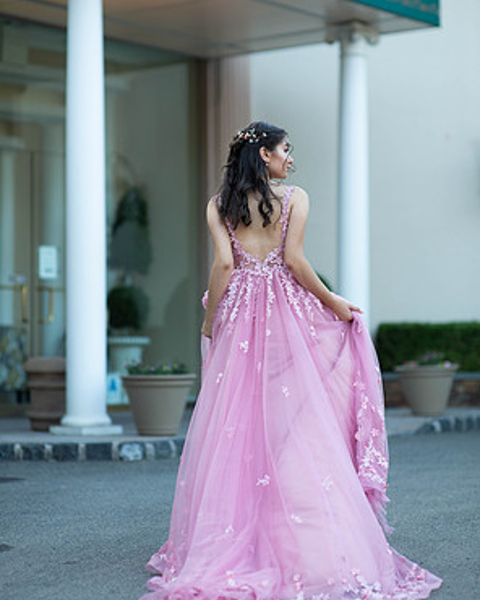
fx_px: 1722
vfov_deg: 19.8
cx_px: 239
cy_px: 271
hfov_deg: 15.9
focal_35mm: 97
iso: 250
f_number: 2
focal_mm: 85
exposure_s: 1/640
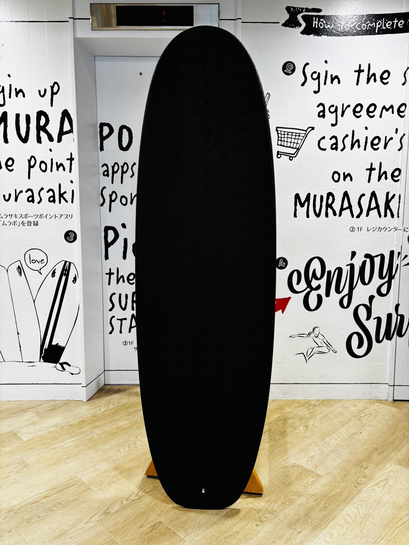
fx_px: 410
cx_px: 204
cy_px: 272
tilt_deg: -6.2
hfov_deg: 53.1
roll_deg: -0.5
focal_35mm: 26
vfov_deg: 67.3
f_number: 1.6
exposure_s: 1/100
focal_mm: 5.96
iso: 50
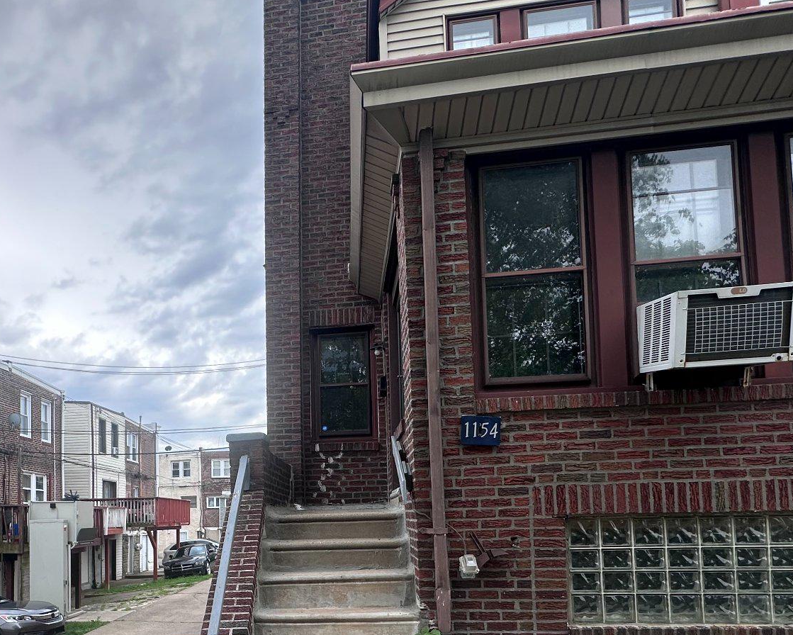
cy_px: 496
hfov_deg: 66.2
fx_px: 587
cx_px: 262
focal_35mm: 25
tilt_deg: +2.4
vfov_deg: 53.5
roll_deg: +1.0
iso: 40
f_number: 2.2
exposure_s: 1/509
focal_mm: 2.22
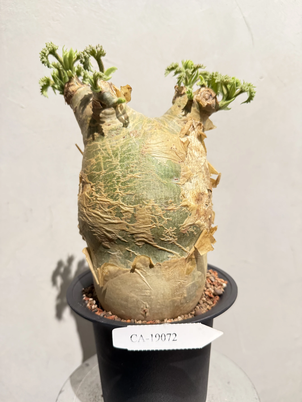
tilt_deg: -6.8
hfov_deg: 56.8
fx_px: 279
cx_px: 151
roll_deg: +0.6
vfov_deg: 71.6
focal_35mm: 24
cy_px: 201
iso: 320
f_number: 1.78
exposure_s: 1/60
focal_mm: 6.76
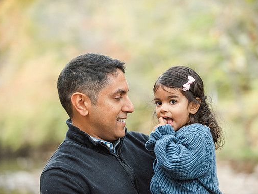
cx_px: 140
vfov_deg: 12.9
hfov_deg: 17.1
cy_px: 97
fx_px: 857
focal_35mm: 115
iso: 2000
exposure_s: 1/60
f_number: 2.8
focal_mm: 105
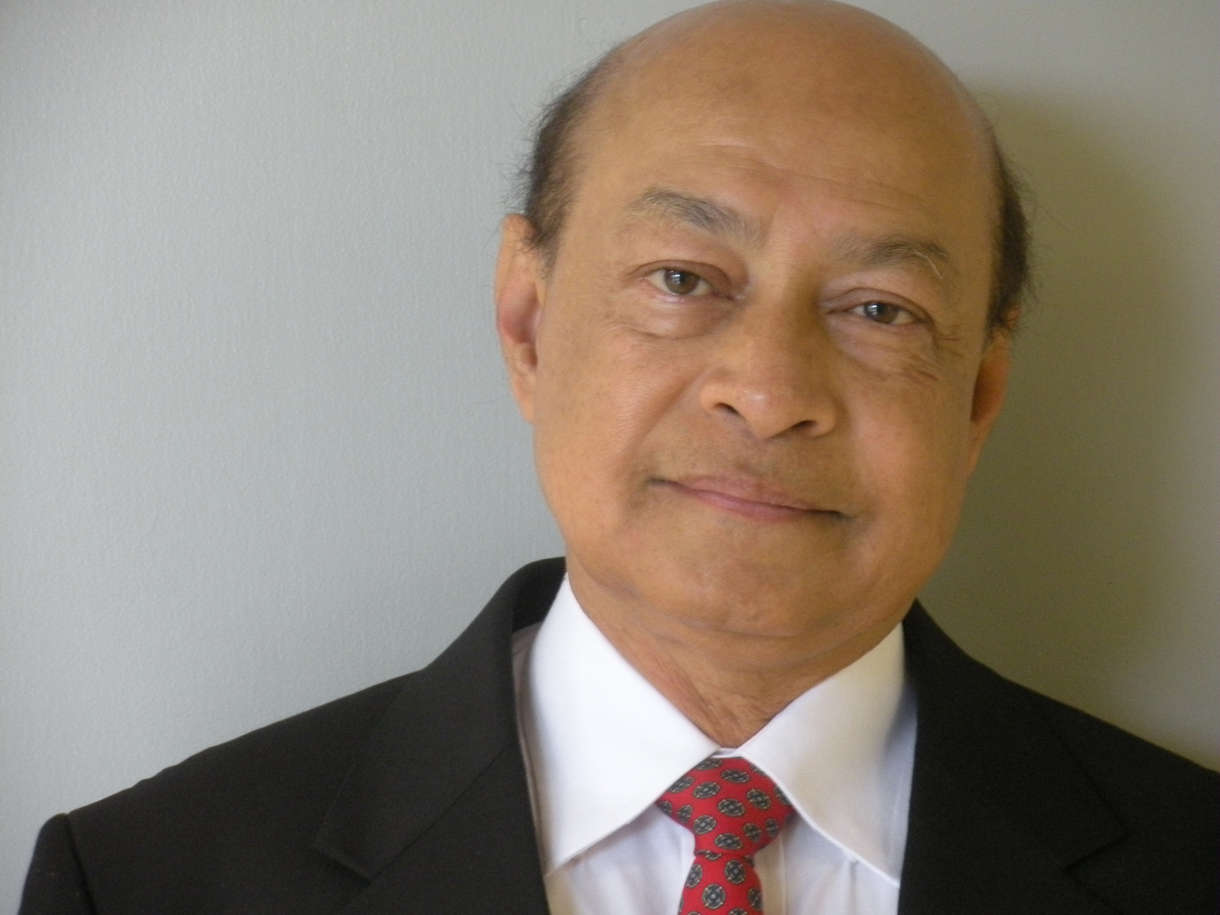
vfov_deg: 10.3
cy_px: 458
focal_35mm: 144
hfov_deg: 13.7
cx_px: 610
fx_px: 5075
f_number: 5.4
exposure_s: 1/11.4
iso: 400
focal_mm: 26
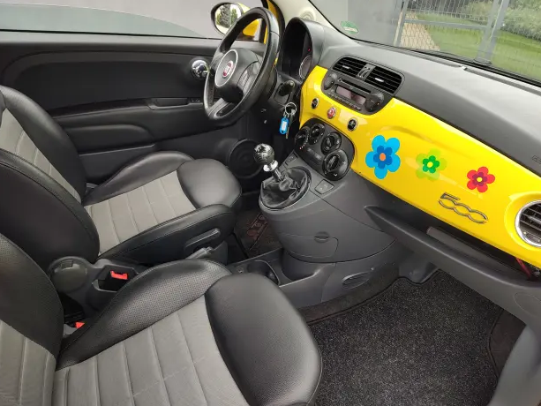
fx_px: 375
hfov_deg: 71.6
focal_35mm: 24
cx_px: 278
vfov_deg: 56.8
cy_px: 201
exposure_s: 1/136
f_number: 1.8
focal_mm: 5.56
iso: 100
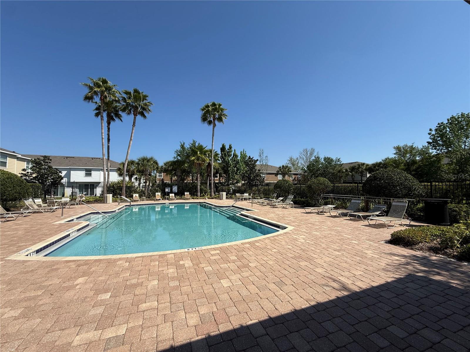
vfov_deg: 85.7
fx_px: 190
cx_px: 235
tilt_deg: +4.5
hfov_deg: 102.1
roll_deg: +0.5
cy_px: 176
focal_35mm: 14
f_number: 2.2
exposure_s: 1/2841
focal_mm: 2.22
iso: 50
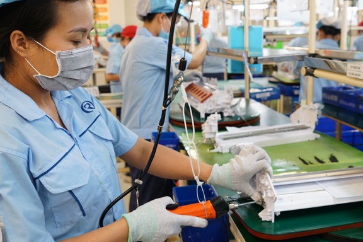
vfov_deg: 33.3
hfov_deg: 48.4
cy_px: 98
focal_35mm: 40
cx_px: 198
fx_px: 403
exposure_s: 1/60
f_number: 4.5
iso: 500
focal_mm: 24
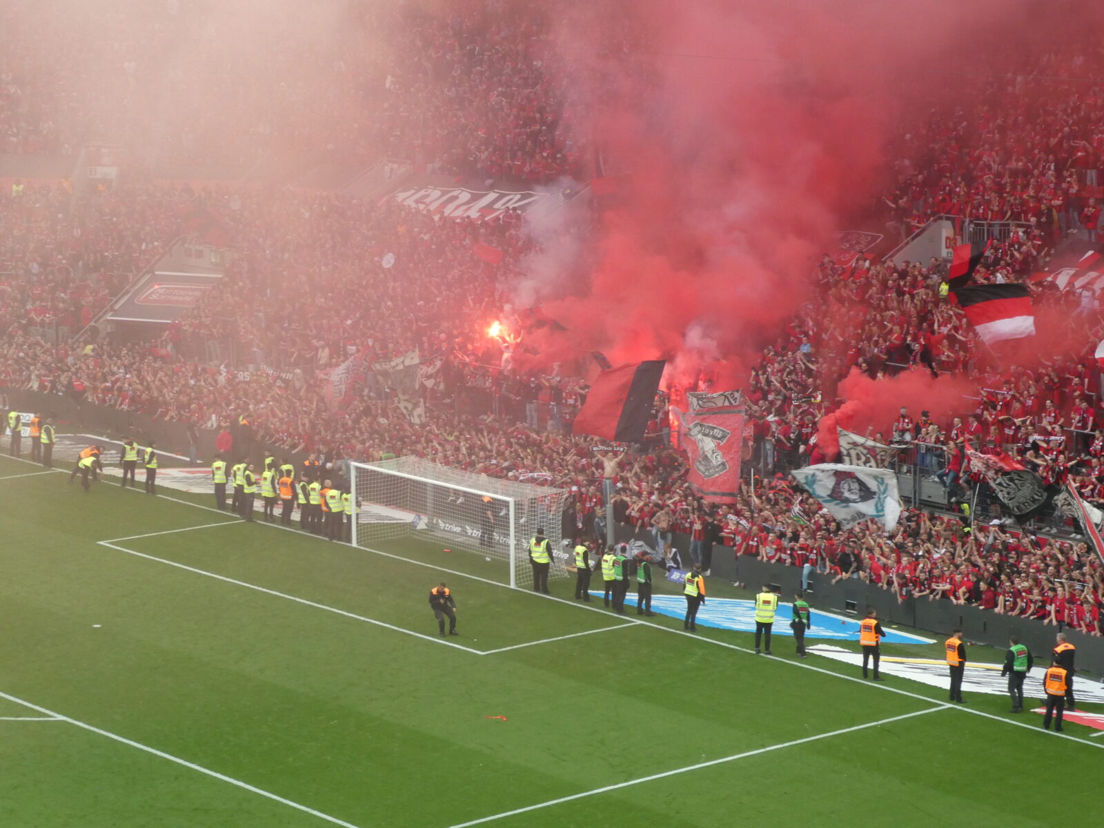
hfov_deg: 21.8
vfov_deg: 16.4
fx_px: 2870
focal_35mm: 90
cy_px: 414
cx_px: 552
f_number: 4.9
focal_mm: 16.1
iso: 320
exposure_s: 1/125
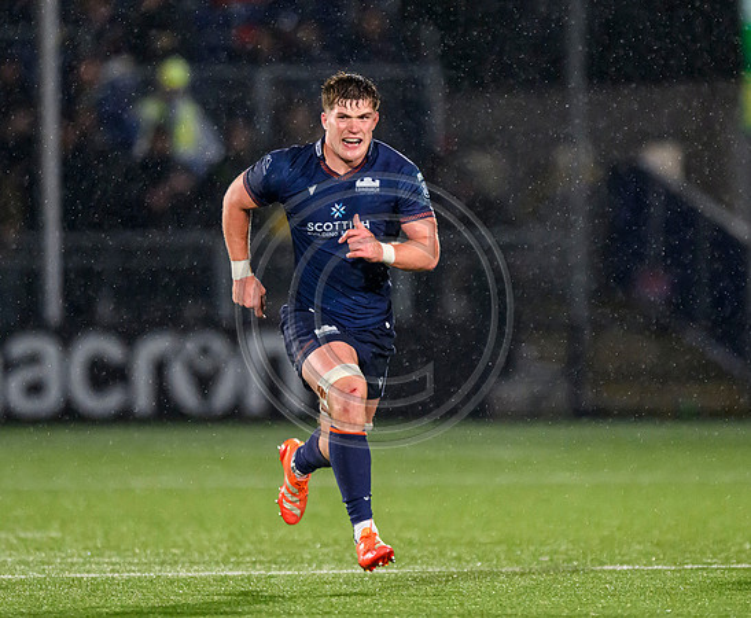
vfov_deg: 1.8
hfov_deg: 2.2
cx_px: 375
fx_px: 19316
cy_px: 239
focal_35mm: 859
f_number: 4
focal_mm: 560
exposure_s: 1/1250
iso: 8000
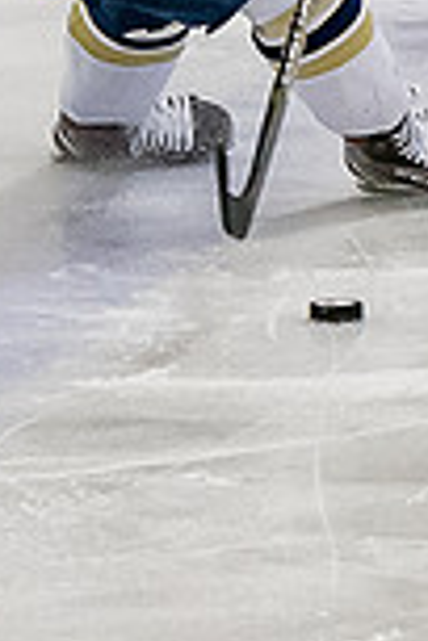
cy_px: -46
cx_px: 298
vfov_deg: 2.6
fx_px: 14105
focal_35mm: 791
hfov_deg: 1.7
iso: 2500
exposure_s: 1/800
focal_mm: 70
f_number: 4
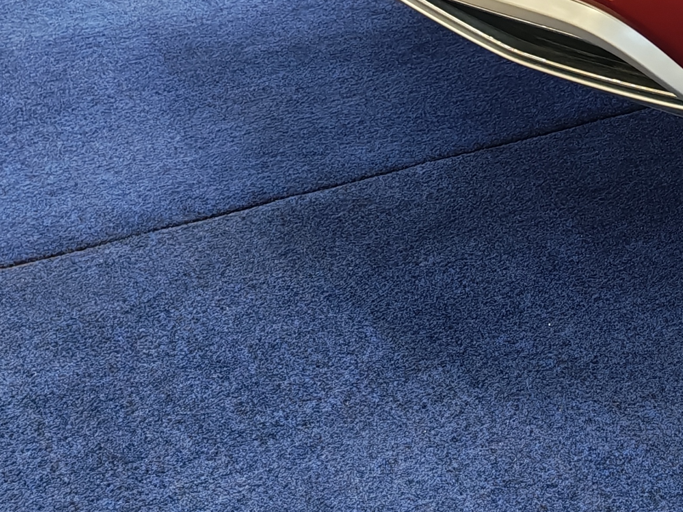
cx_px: 770
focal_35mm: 87
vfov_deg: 16.3
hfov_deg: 21.3
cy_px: -88
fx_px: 1716
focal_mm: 6.12
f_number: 1.9
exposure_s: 1/100
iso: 400
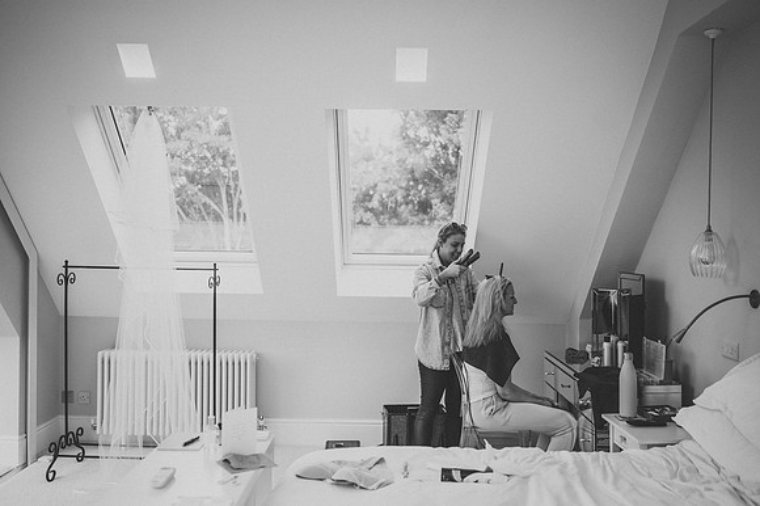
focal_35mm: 35
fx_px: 738
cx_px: 380
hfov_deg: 54.5
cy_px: 253
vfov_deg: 37.8
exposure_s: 1/1600
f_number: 1.8
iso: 100
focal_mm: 35
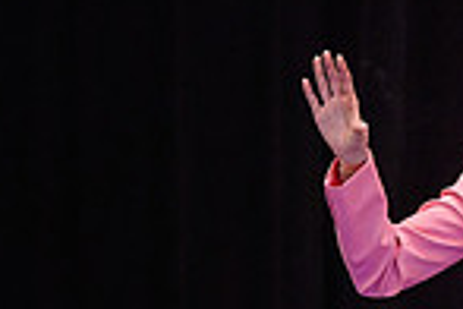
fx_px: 10147
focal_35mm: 789
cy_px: 440
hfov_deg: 2.6
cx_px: 312
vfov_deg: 1.7
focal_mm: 200
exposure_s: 1/200
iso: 2500
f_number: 2.8
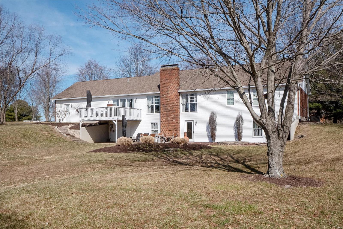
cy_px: 114
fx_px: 343
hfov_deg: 53.1
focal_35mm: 36
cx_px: 172
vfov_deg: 36.9
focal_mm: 18
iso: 400
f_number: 10
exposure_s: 1/1250
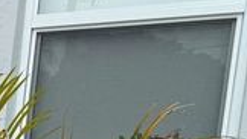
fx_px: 674
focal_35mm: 103
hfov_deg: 16.9
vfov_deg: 10.8
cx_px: -207
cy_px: 275
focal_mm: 6.76
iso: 80
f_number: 1.78
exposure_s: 1/3425
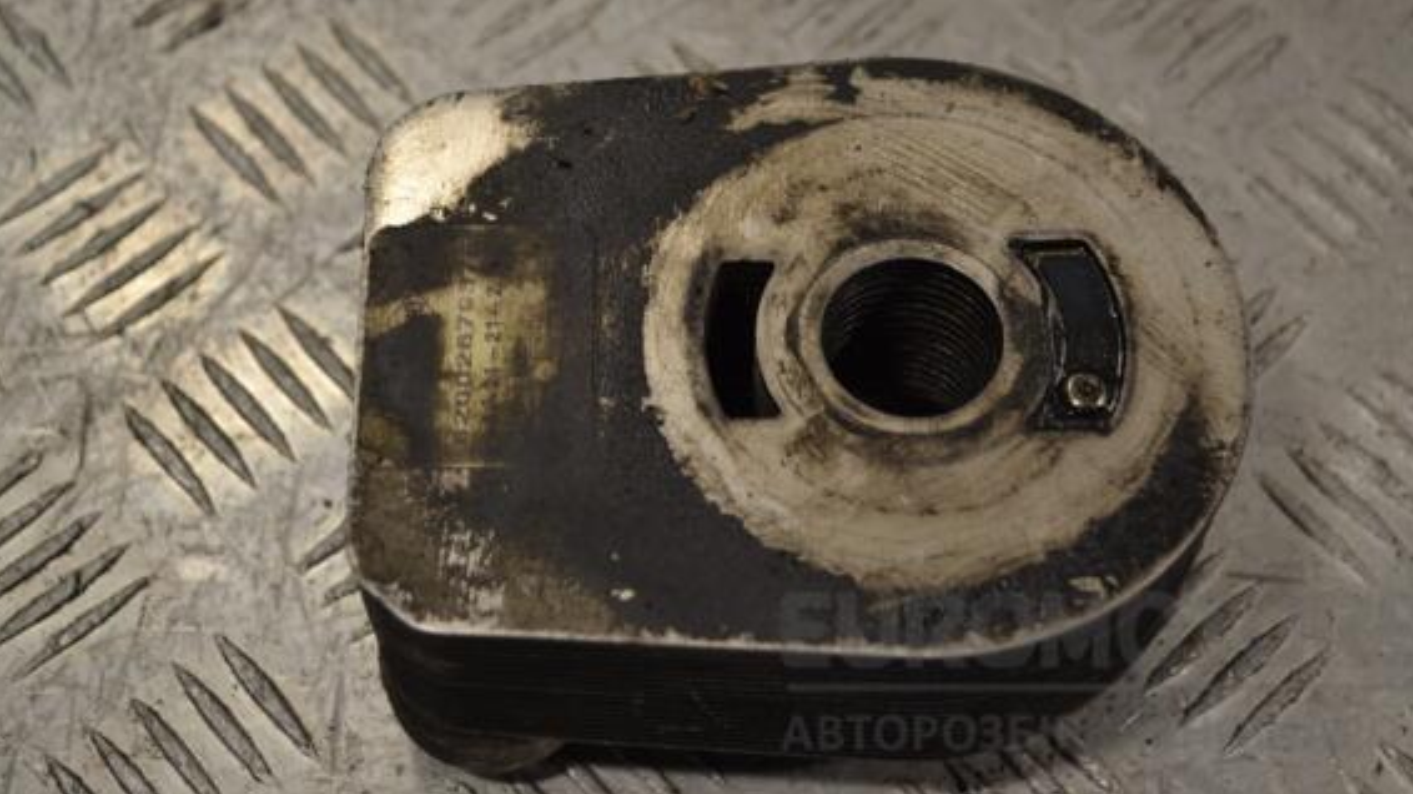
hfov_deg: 34.9
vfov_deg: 20.0
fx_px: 2247
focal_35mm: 60
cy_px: 297
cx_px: 734
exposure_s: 1/125
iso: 280
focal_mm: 36
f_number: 5.6
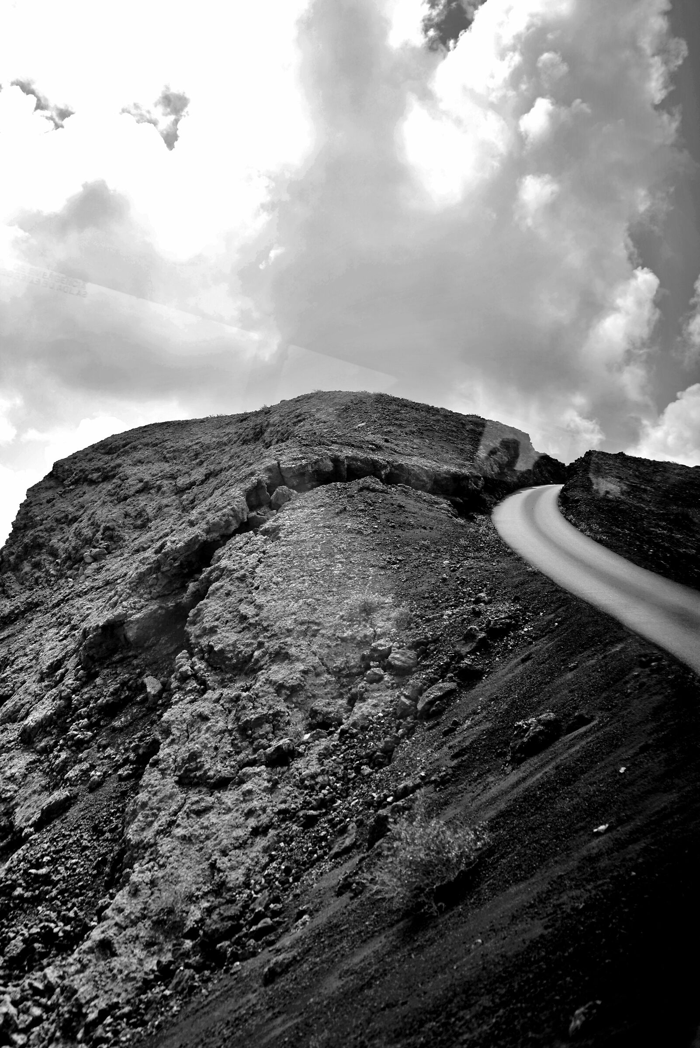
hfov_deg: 40.0
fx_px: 962
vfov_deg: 57.2
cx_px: 350
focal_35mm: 33
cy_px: 524
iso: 100
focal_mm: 33
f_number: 5
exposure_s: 1/200
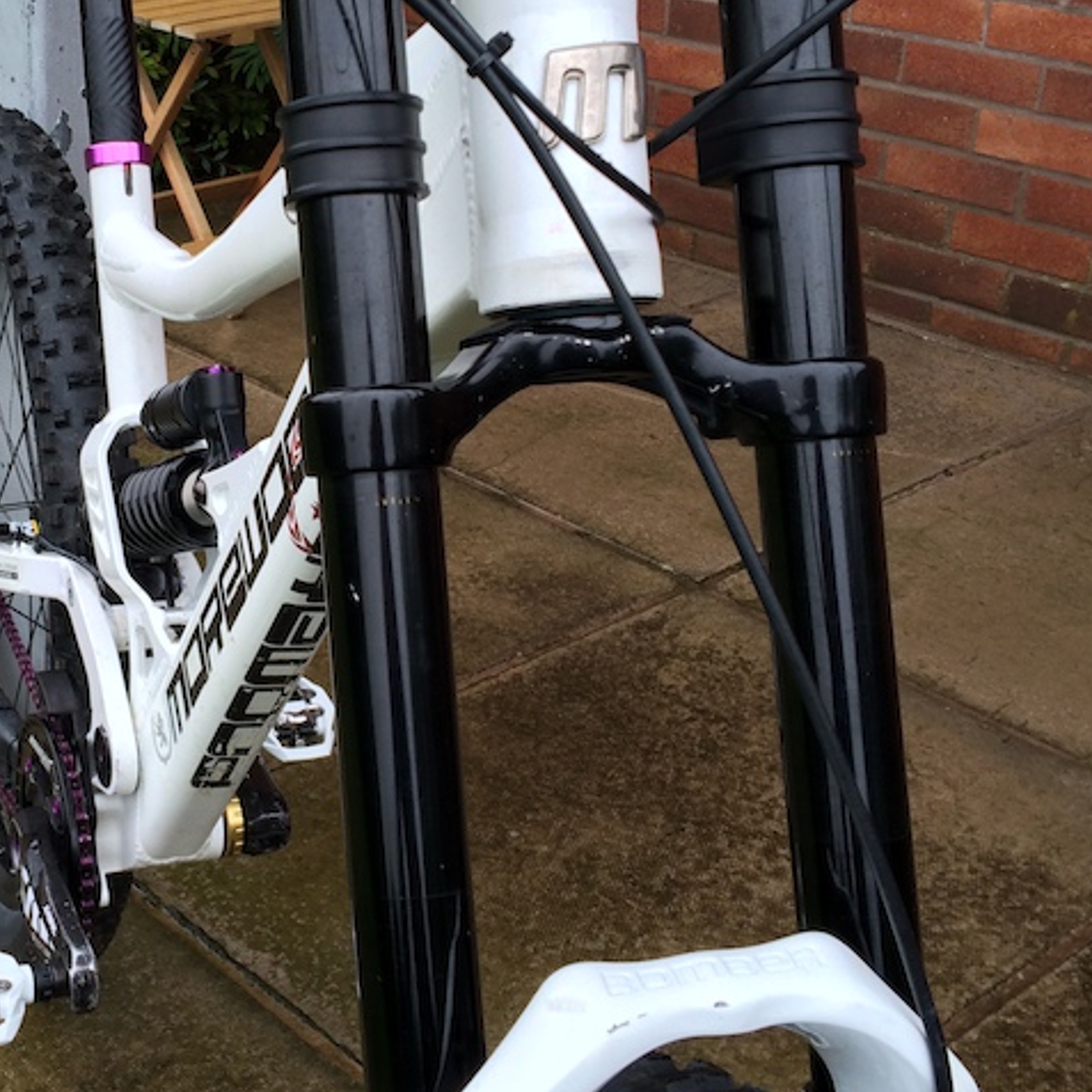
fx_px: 1963
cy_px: 474
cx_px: 206
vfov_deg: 31.1
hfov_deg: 30.3
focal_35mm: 55
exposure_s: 1/60
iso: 32
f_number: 2.2
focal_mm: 4.15
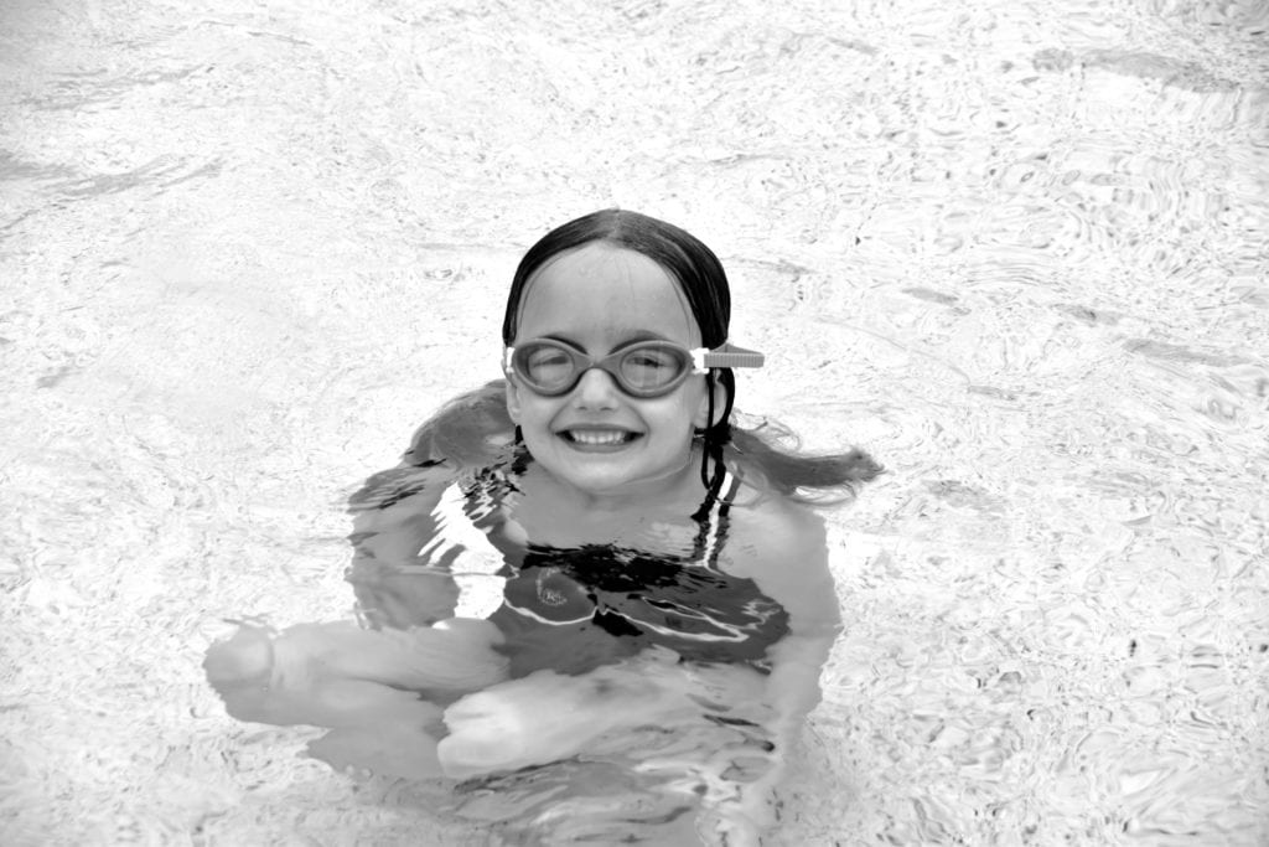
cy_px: 424
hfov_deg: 15.2
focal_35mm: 135
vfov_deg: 10.2
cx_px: 634
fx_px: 4759
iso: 200
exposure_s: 1/160
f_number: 7.1
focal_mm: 90
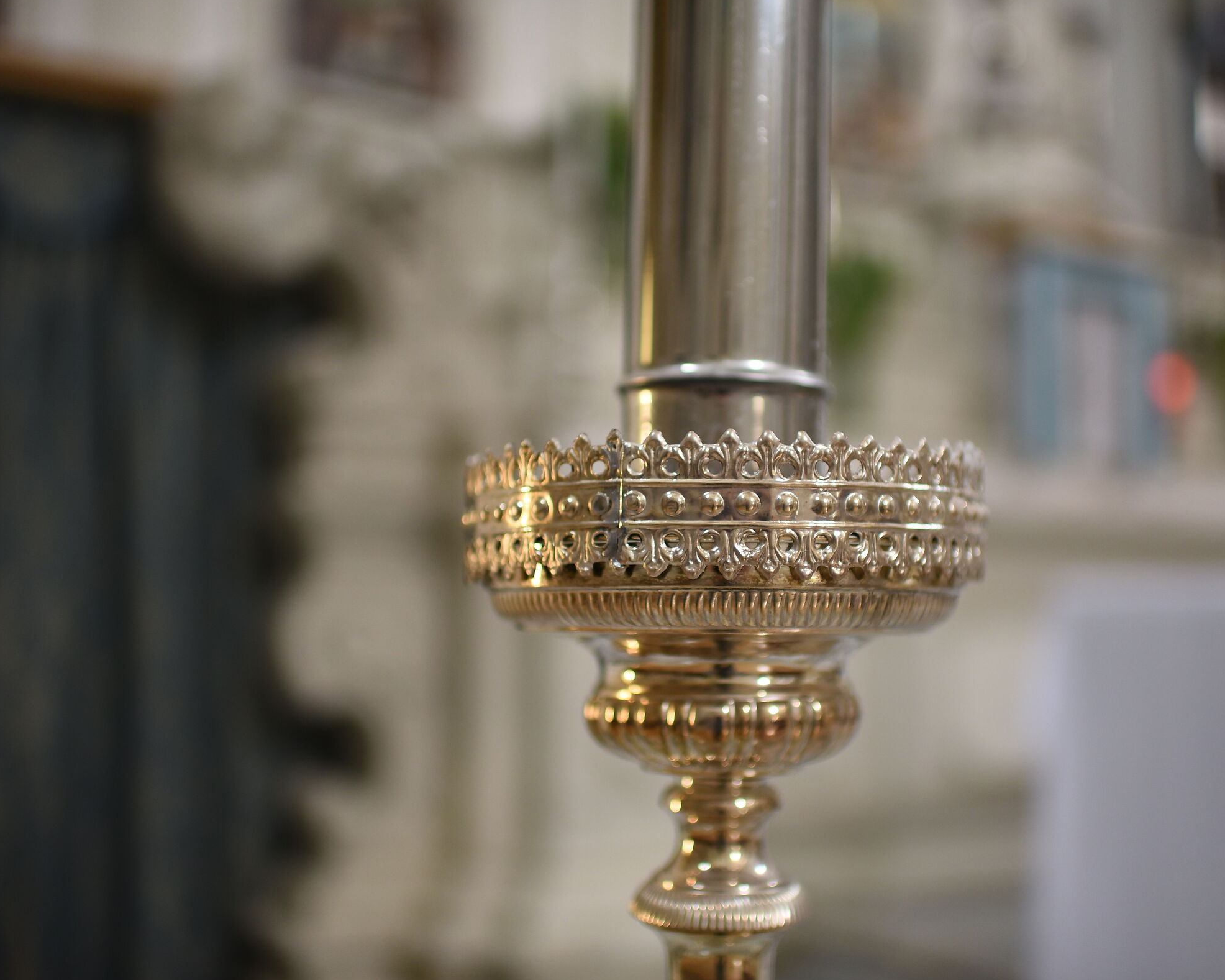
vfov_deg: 37.3
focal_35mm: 40
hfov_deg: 45.7
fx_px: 1450
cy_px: 490
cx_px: 699
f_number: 1.4
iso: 640
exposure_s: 1/125
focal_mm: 35
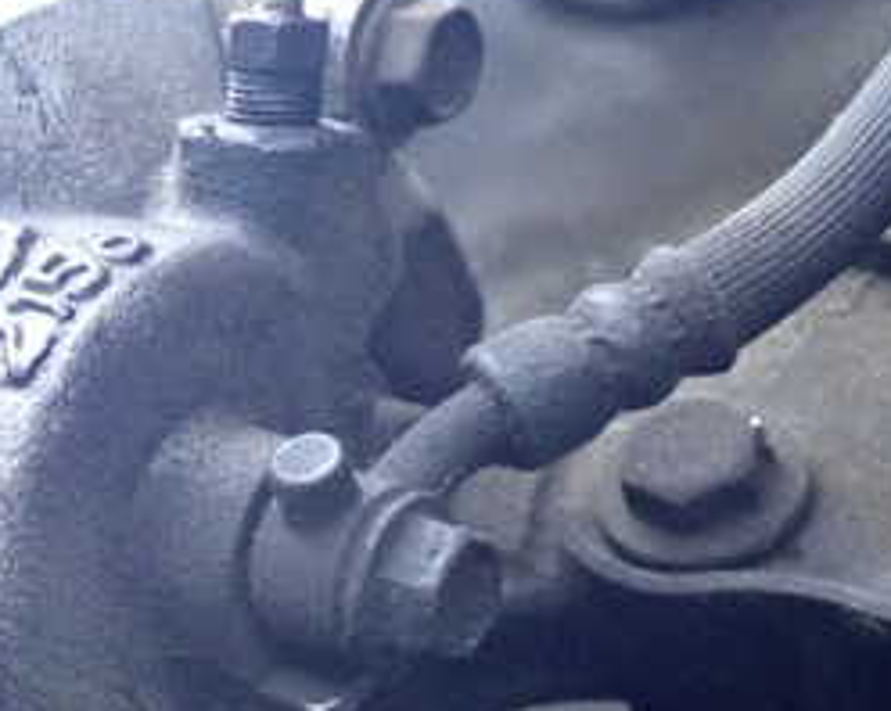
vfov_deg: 18.0
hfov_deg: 21.3
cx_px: -111
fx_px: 2240
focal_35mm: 85
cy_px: 467
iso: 2500
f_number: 2.5
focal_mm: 6.37
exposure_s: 1/125
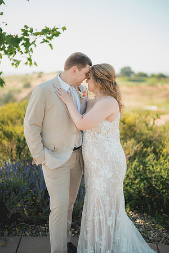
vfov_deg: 39.6
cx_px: 84
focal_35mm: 50
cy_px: 126
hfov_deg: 27.0
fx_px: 352
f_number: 1.2
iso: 50
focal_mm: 50
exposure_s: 1/1600
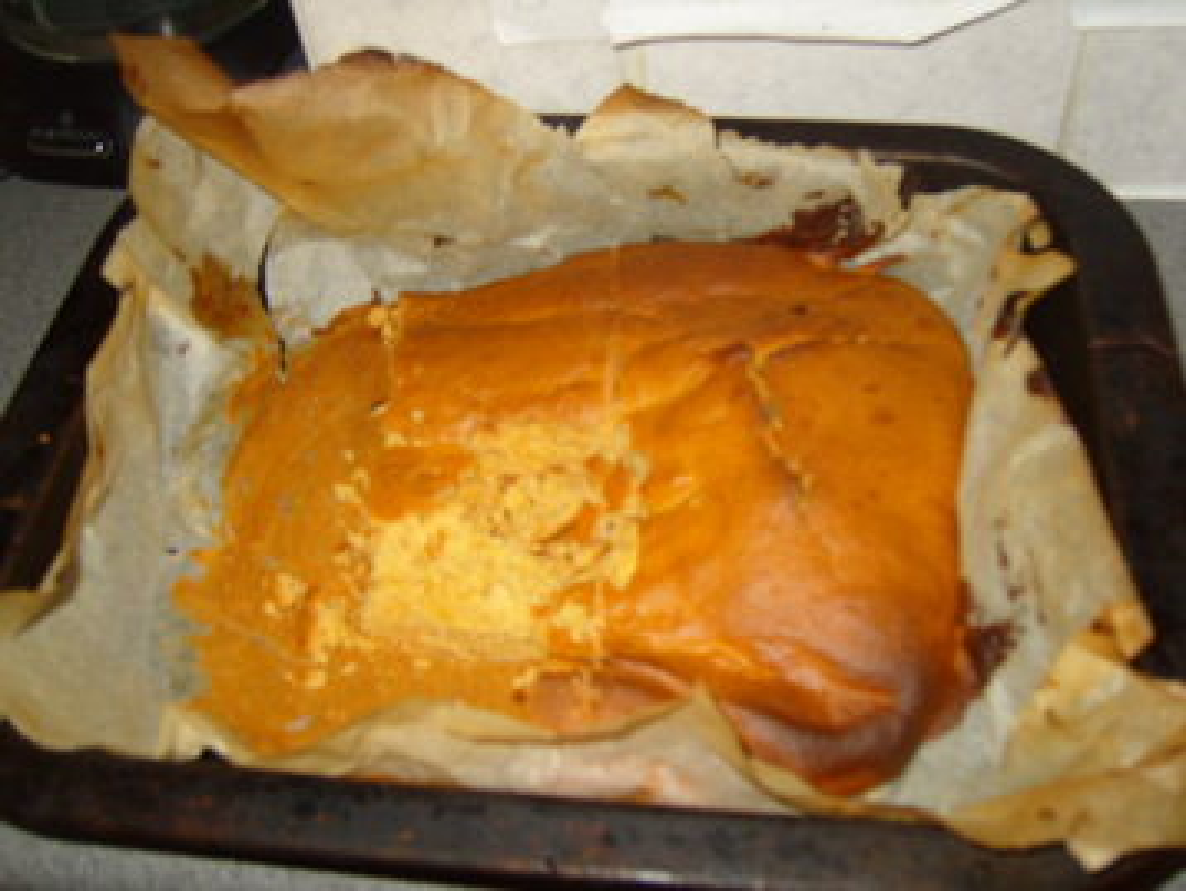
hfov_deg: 52.6
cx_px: 593
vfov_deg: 40.7
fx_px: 1200
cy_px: 446
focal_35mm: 35
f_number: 2.8
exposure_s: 1/30
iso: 100
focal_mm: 7.4
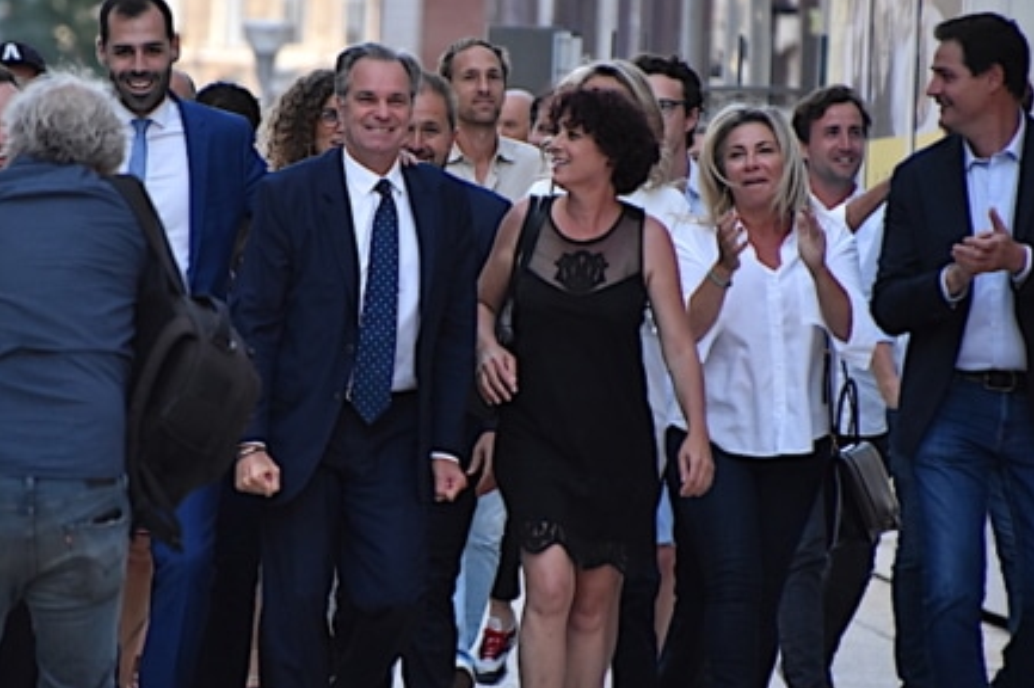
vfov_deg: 2.2
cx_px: 370
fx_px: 17909
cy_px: 306
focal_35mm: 624
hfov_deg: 3.3
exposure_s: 1/200
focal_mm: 300
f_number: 6.3
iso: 1600
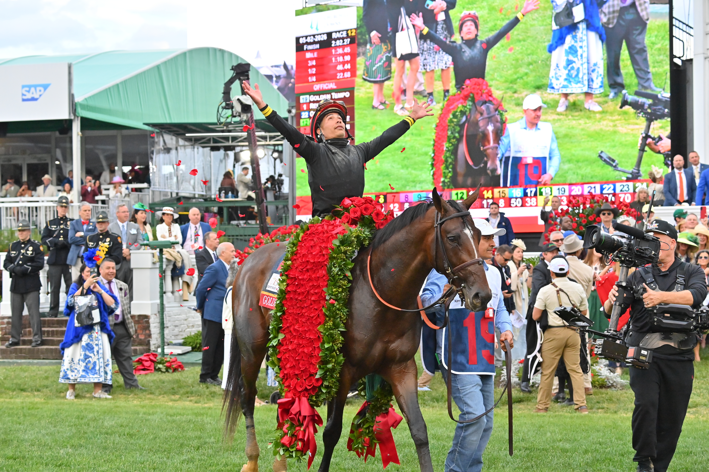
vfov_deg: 17.1
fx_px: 1575
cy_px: 236
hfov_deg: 25.4
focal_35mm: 80
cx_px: 354
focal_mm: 80
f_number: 6.3
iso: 4000
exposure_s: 1/1600
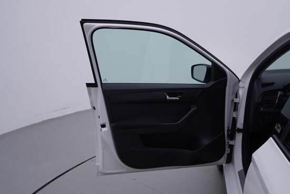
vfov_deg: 36.9
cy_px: 97
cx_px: 145
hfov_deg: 53.1
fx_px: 290
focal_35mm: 36
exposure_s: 1/100
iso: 125
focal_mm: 24
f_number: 4.5
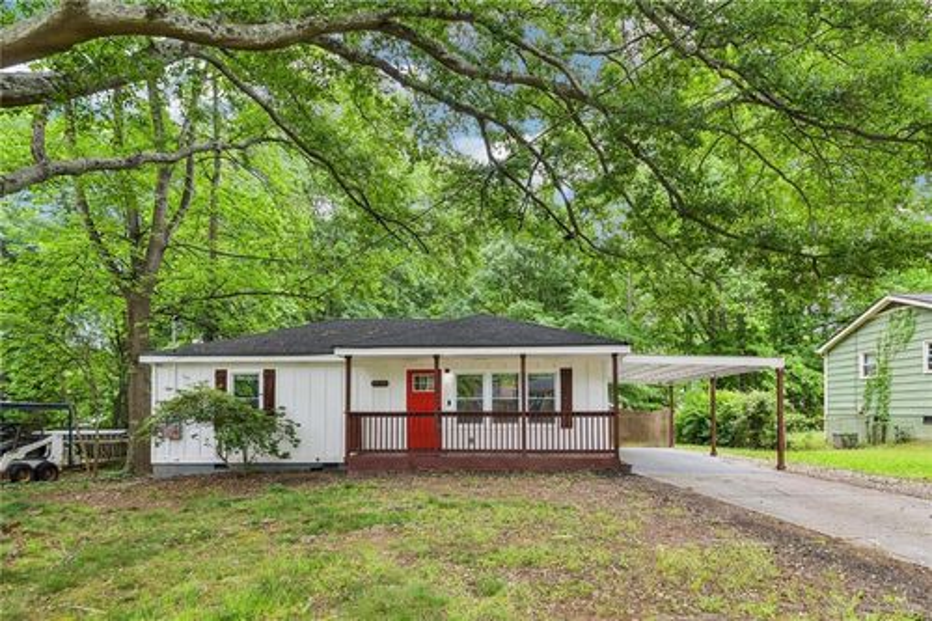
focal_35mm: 18
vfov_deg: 67.3
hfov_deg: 90.0
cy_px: 310
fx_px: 466
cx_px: 466
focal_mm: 18
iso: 125
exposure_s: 1/40
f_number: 8
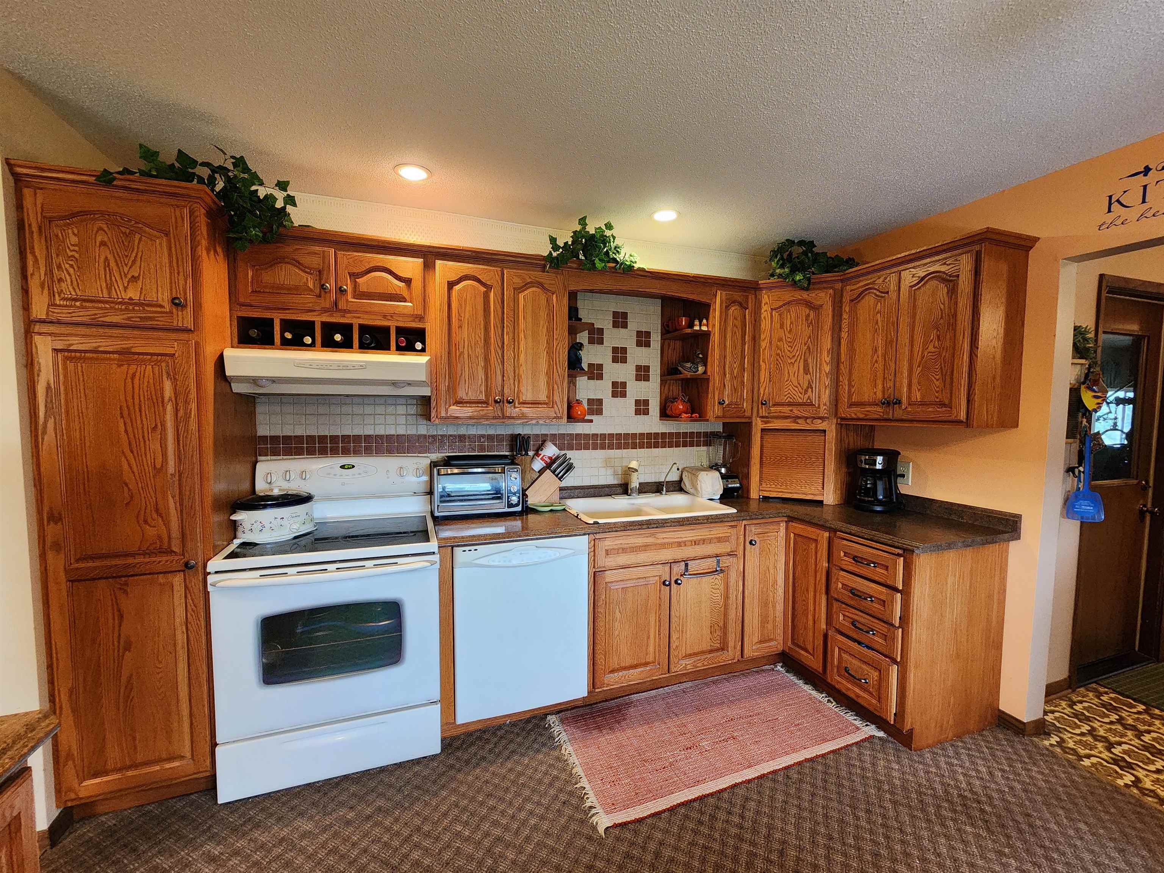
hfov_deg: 106.2
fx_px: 437
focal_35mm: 13
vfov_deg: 89.9
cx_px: 582
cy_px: 436
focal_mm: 2.2
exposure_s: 1/60
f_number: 2.2
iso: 400
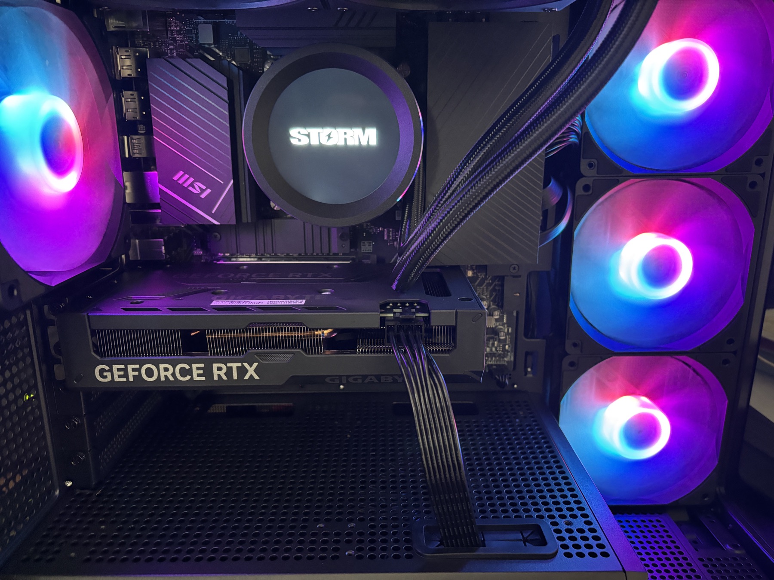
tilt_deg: -15.3
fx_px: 581
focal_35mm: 26
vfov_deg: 53.1
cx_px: 387
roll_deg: +1.0
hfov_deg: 67.3
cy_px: 290
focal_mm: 5.96
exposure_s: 1/36
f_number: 1.6
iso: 640
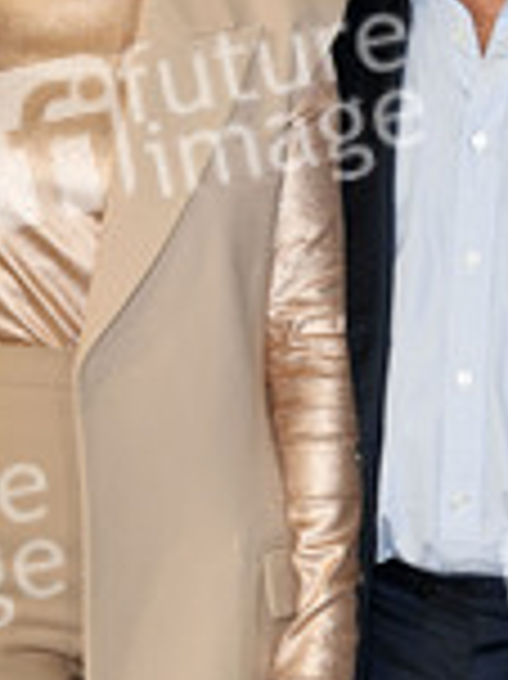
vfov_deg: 7.9
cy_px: 347
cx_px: 324
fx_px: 4899
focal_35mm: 250
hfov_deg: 5.9
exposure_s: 1/160
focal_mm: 98
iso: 1000
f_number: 6.3
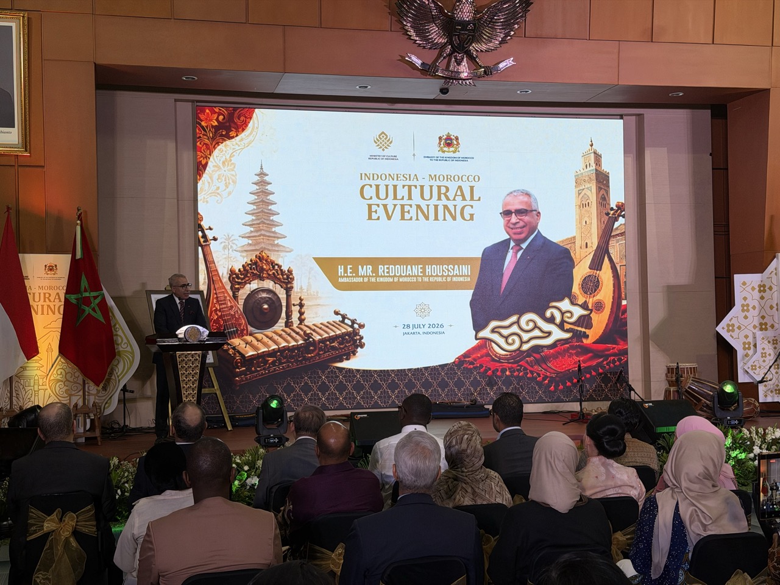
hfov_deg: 39.7
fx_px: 1082
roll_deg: +1.1
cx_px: 390
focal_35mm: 48
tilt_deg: +2.2
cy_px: 292
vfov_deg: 30.3
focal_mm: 6.76
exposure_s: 1/100
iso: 64
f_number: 1.78
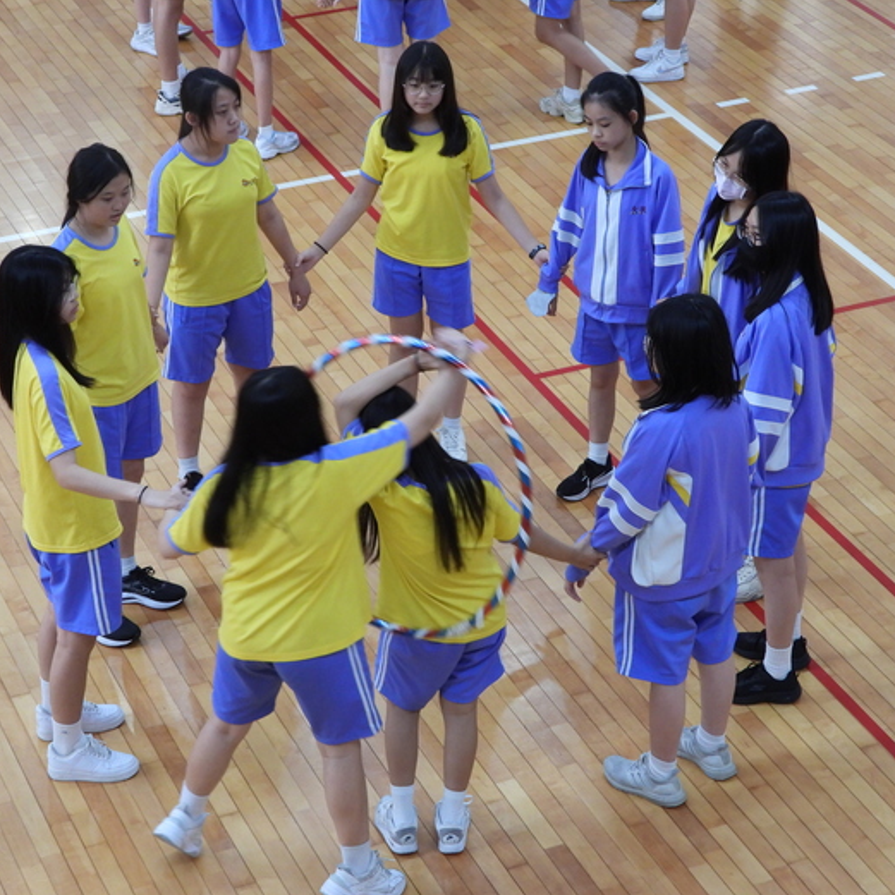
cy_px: 448
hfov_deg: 18.3
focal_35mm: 95
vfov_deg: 18.3
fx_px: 2779
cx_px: 412
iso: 400
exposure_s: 1/40
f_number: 3.5
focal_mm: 14.4
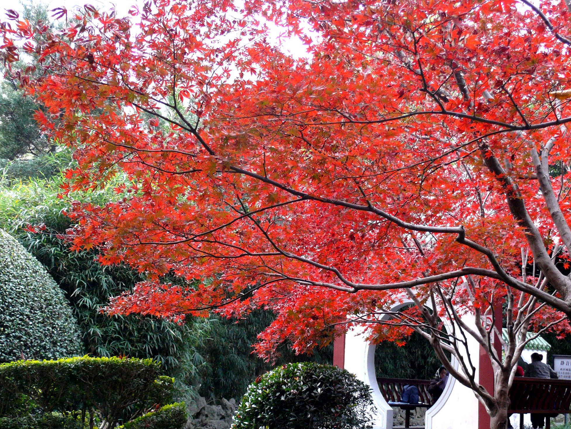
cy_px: 264
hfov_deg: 41.1
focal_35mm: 46
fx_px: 759
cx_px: 342
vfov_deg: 31.4
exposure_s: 1/80
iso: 100
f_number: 2.8
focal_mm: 7.4
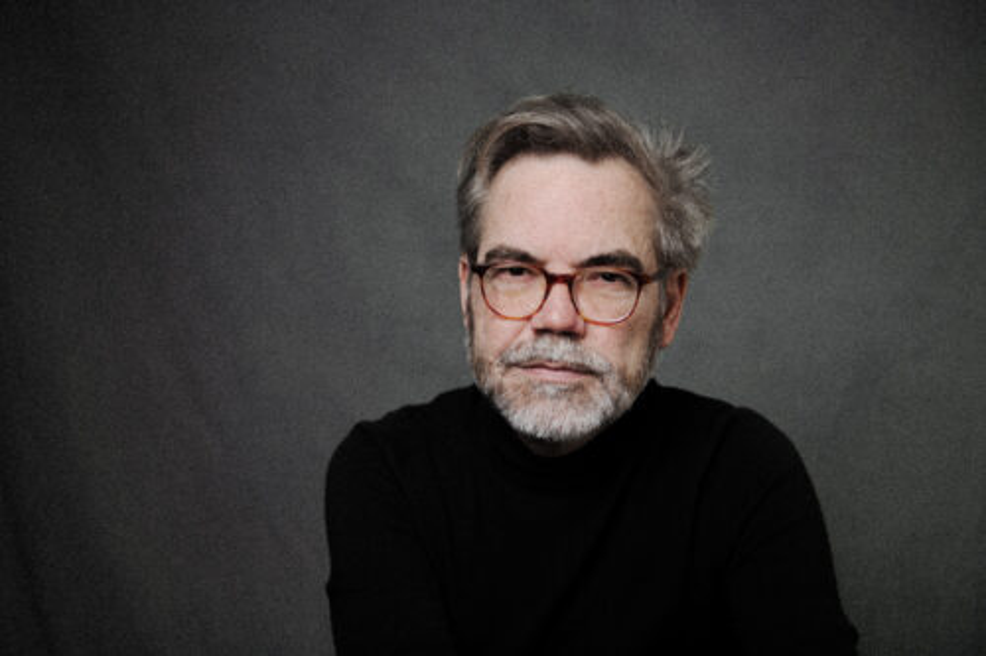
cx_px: 493
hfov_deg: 41.1
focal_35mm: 48
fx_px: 1314
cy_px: 328
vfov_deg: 28.1
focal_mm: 48
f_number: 2.8
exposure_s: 1/160
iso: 400
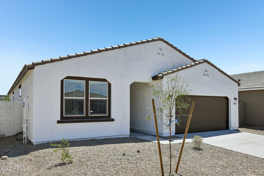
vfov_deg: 46.4
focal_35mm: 28
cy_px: 88
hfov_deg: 65.5
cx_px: 132
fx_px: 205
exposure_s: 1/500
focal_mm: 19
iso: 100
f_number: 8
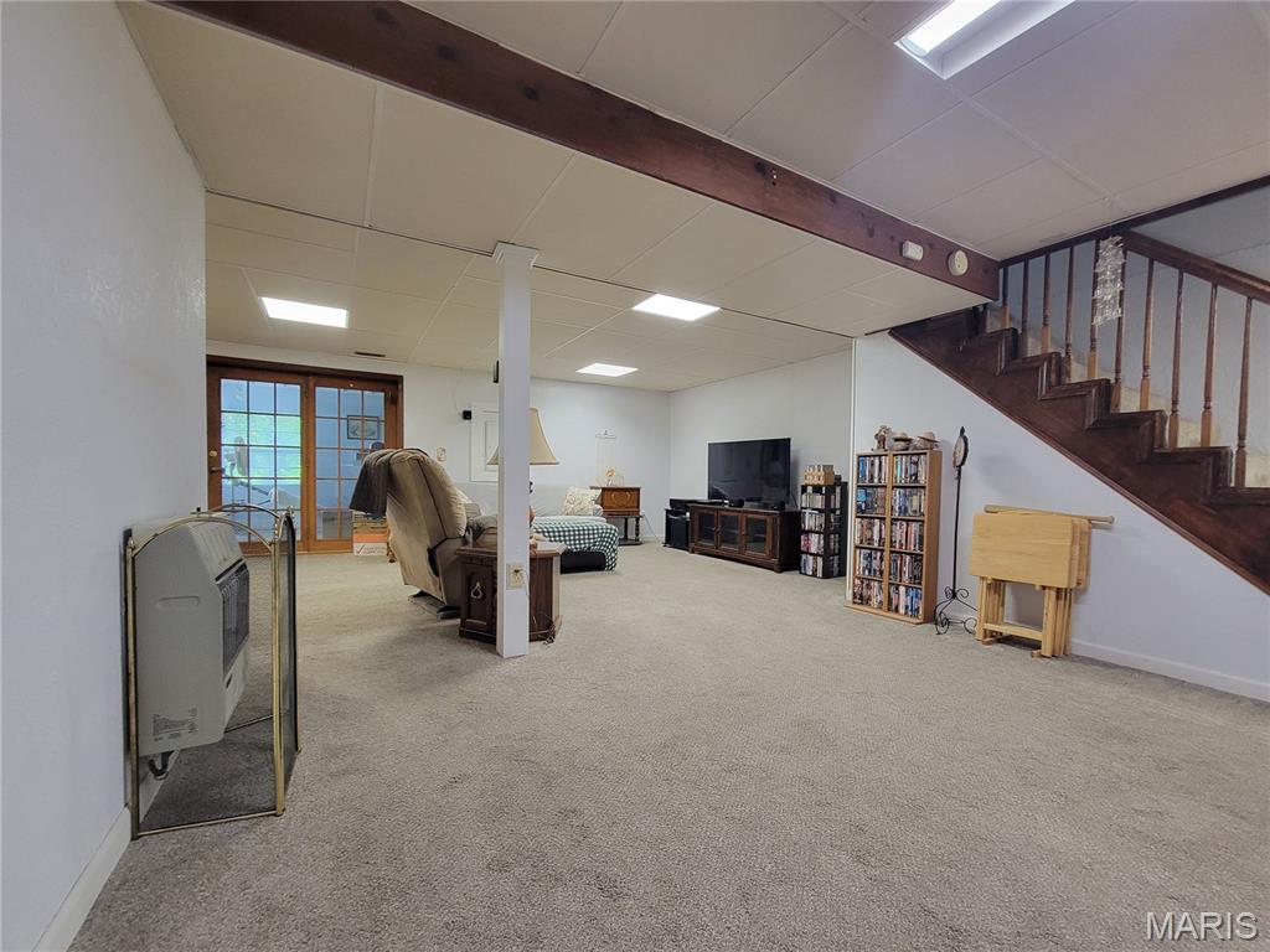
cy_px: 476
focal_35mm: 13
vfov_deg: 89.9
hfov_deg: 106.2
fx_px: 477
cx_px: 635
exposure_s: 1/60
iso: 320
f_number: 2.2
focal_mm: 2.2
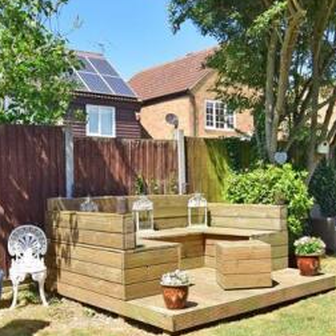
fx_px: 473
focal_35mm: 43
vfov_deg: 39.0
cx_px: 196
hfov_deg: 39.0
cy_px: 193
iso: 200
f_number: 7.1
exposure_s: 1/400
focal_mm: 13
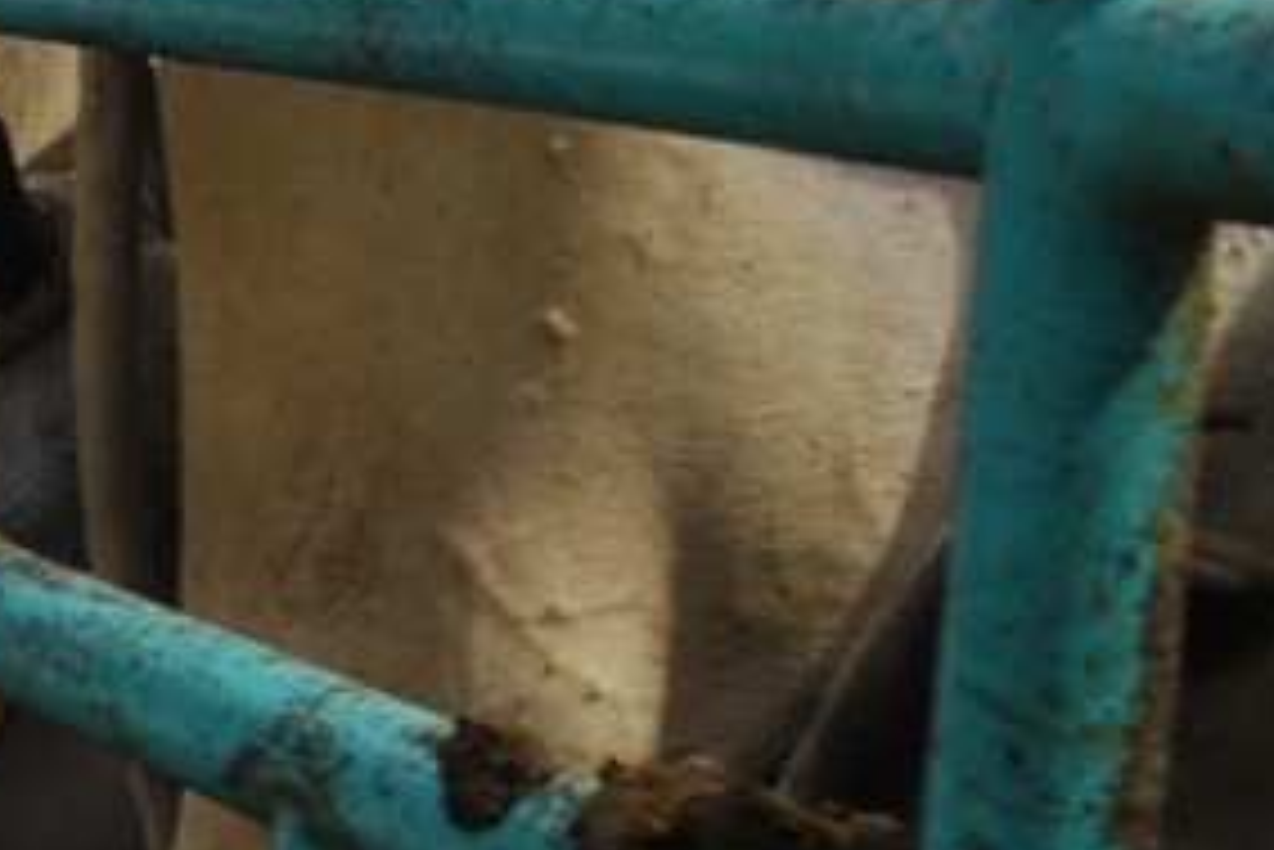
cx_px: -1224
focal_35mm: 130
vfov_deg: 10.6
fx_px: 4603
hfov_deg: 13.6
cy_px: 436
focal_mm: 24
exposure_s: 1/400
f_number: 7.1
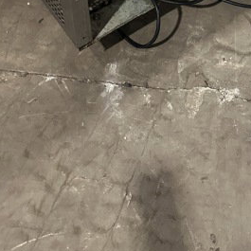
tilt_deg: -35.5
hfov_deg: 25.1
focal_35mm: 65
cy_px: -110
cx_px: 256
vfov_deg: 22.4
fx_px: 533
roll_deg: -8.7
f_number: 1.78
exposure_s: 1/60
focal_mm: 6.86
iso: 500
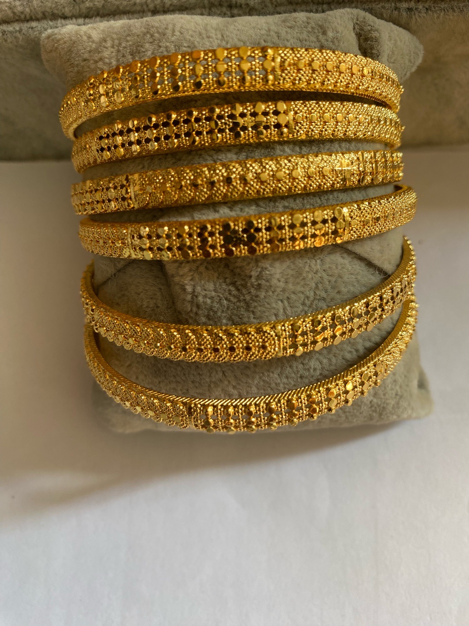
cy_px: 313
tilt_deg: -73.4
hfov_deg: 54.9
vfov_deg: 69.4
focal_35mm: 25
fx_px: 452
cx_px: 234
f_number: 1.8
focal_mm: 4.25
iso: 80
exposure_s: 1/121
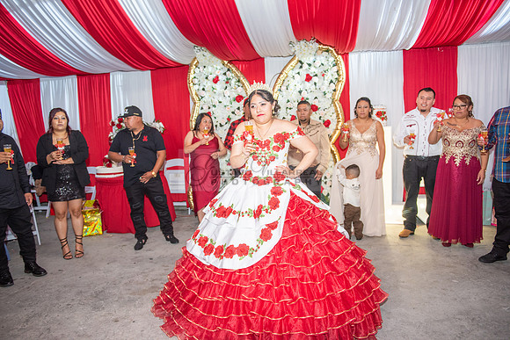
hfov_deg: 67.4
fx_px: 383
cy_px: 170
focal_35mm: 27
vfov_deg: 48.0
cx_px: 255
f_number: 3.2
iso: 800
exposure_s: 1/160
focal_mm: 27
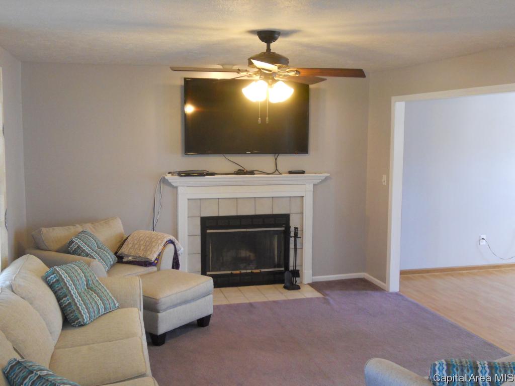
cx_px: 258
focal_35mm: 36
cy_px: 193
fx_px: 536
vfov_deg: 39.7
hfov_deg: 51.4
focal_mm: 6.4
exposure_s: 1/50
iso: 400
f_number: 3
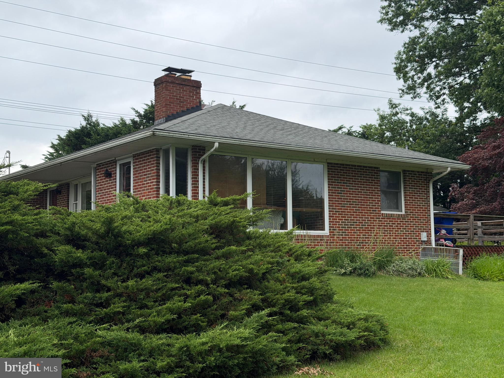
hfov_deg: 39.7
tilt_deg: +6.1
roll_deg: +1.0
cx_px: 252
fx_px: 699
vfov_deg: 30.3
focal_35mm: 48
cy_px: 189
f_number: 1.78
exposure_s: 1/1980
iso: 64
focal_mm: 6.76
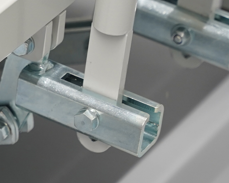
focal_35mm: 303
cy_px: 143
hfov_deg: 6.3
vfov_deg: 5.1
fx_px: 2054
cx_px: -162
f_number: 3.2
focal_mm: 61.2
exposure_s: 1/160
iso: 500
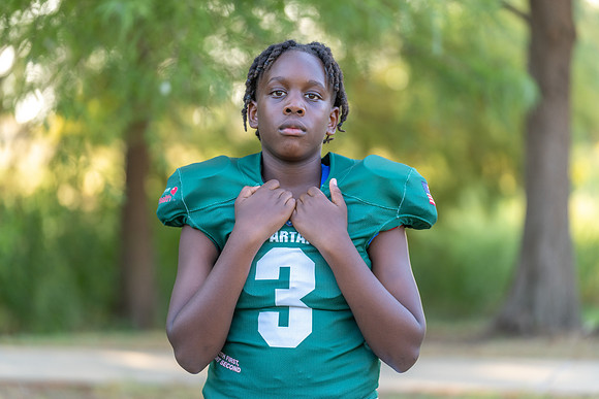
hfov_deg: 15.6
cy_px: 200
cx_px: 300
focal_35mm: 132
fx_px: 2192
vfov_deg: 10.4
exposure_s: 1/320
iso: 320
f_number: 2.8
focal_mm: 128
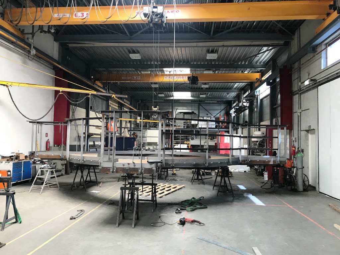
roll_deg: -2.8
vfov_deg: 49.7
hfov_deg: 63.4
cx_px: 170
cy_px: 128
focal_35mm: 28
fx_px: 275
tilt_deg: +3.0
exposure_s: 1/33
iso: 32
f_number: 1.8
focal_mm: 3.99
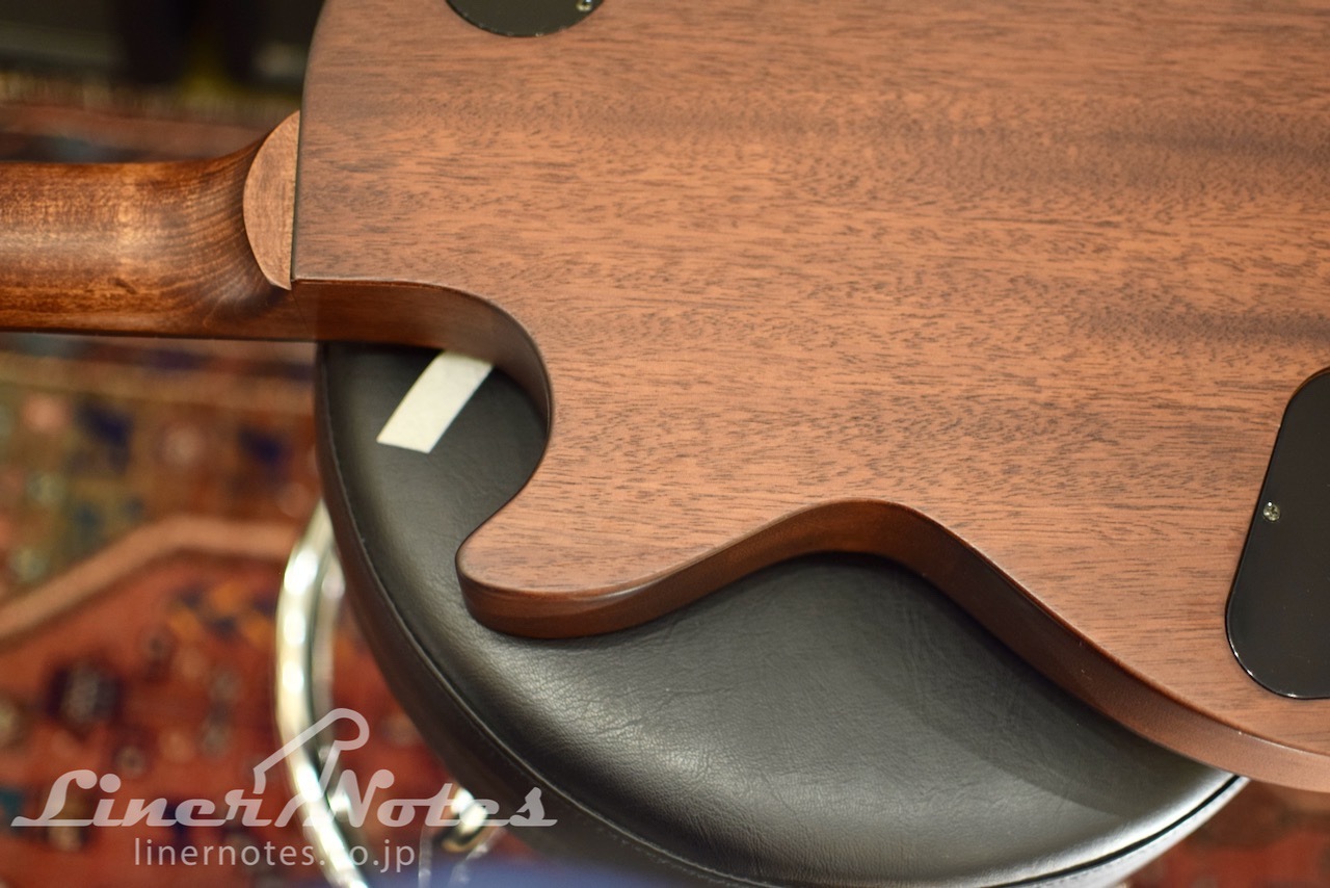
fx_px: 1940
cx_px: 665
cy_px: 444
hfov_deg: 37.8
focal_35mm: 52
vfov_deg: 25.8
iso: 400
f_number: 1.8
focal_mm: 35
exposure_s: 1/60
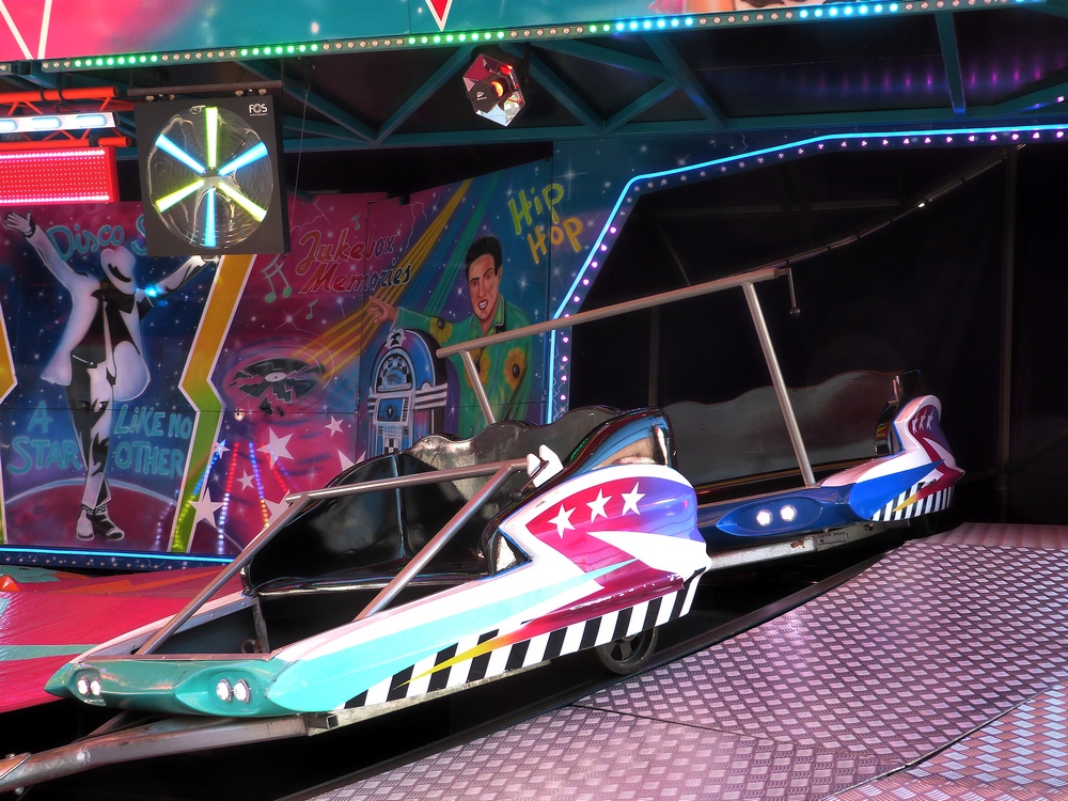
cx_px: 534
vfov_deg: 30.9
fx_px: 1450
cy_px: 400
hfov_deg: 40.4
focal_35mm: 47
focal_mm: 8.5
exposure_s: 1/60
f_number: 3.2
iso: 250
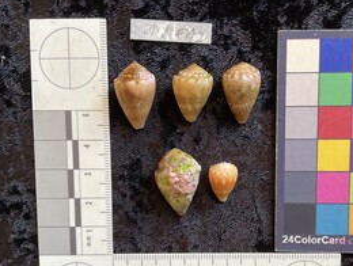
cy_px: 173
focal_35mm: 39
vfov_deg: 36.6
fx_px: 398
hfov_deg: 47.3
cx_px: 224
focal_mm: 3
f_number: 1.8
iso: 40
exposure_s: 1/50
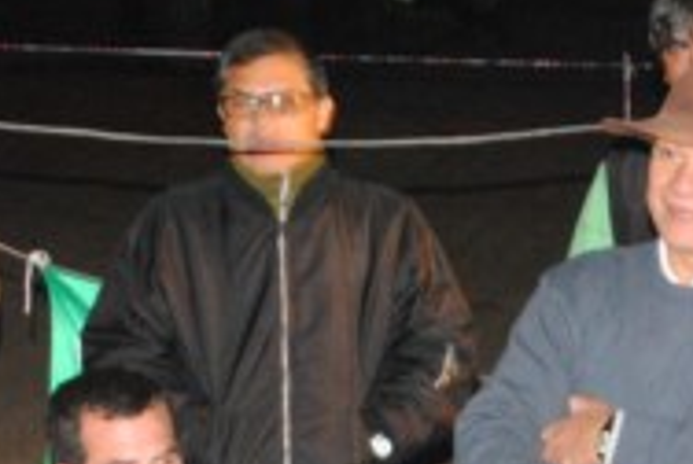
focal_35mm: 163
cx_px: 796
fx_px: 3143
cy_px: 663
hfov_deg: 12.3
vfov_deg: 8.3
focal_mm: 32
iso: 1600
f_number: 5.6
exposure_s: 1/50
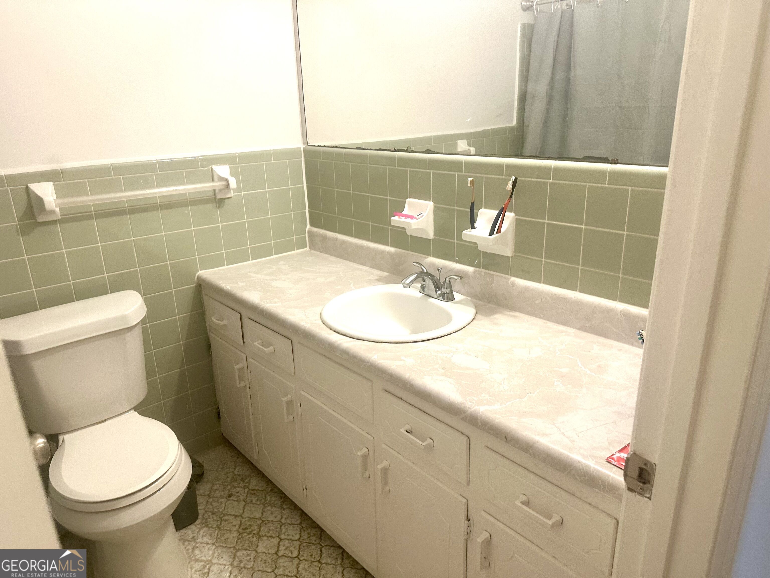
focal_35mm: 24
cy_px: 289
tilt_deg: -19.3
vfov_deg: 56.8
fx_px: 534
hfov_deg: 71.6
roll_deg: +1.8
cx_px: 385
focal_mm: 6.86
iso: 200
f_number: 1.78
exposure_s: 1/60
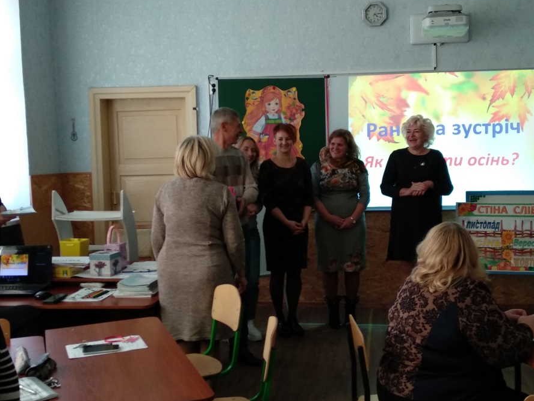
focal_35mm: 30
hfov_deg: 59.7
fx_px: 463
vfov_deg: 46.8
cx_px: 308
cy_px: 193
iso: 400
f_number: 2.2
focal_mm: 3.81
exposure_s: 1/33
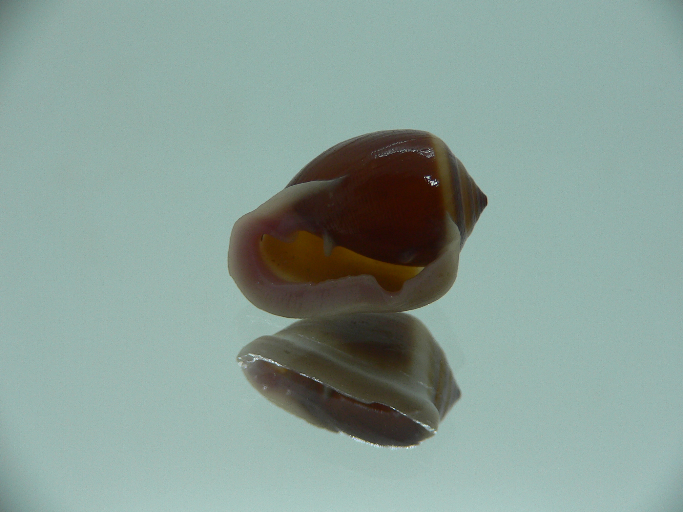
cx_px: 342
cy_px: 256
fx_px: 691
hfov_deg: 52.6
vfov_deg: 40.7
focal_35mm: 35
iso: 80
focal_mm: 4.6
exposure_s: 1/60
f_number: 2.8
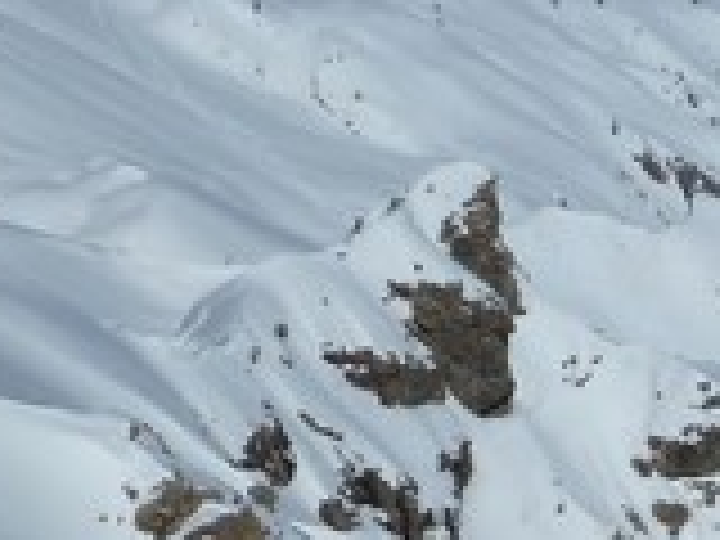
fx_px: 2642
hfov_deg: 14.8
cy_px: 956
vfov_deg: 10.9
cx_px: 936
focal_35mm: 127
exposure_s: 1/1300
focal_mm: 4.7
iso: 80
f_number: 6.3
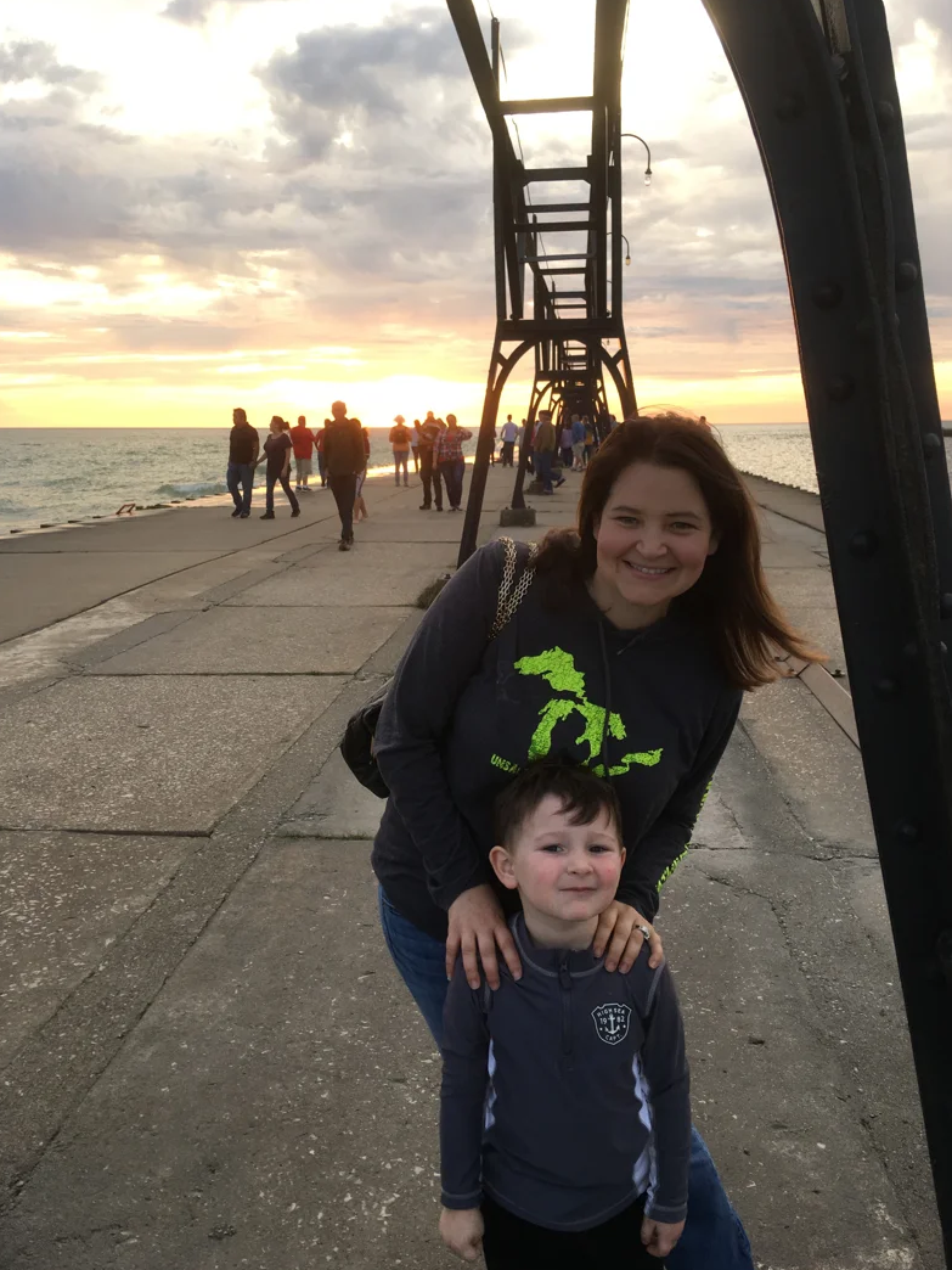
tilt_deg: -11.0
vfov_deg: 60.0
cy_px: 631
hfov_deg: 46.8
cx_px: 486
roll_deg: -0.1
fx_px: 1100
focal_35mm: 30
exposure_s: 1/120
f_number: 2.2
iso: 32
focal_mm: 4.15
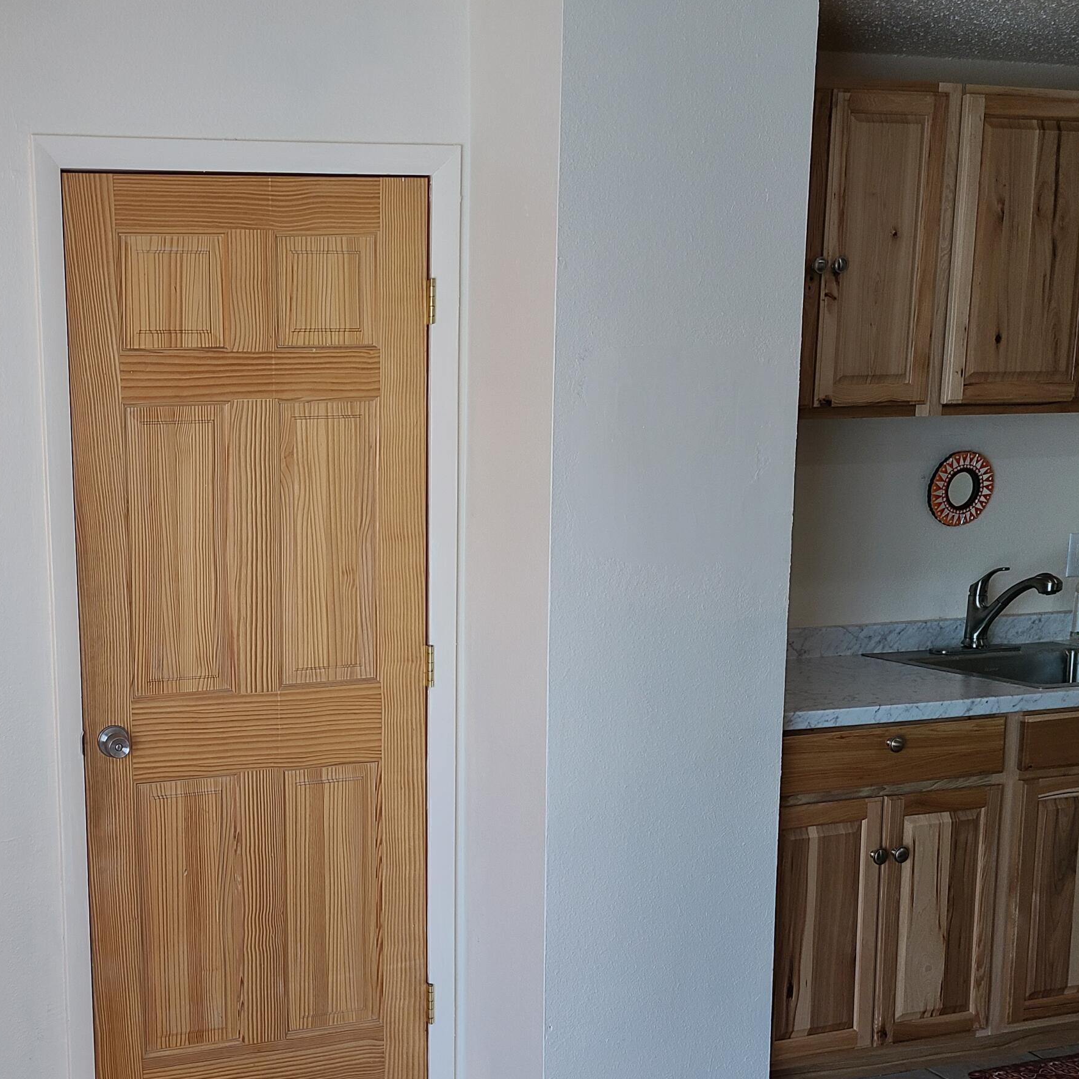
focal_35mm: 39
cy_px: 624
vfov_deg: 42.7
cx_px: 186
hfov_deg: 40.7
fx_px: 1375
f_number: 1.8
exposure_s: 1/120
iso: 80
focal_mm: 5.4
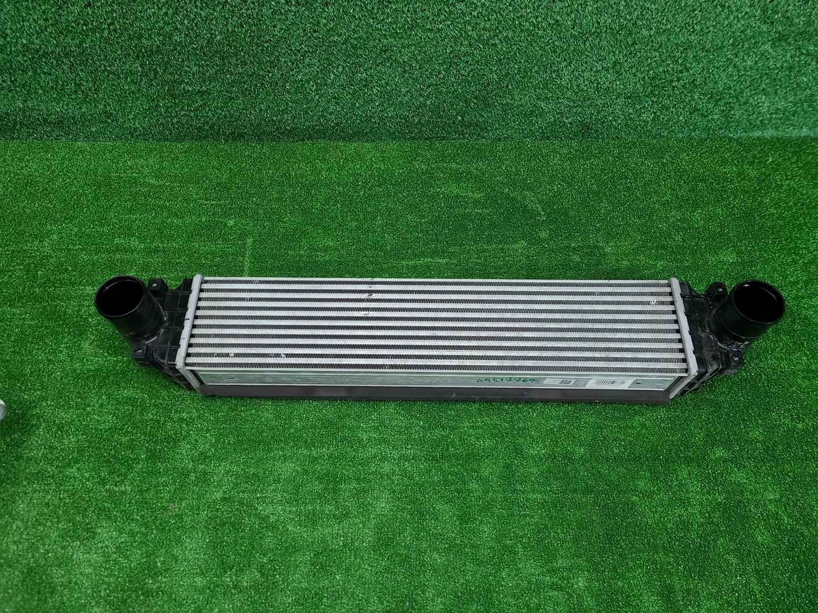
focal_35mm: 26
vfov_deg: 53.1
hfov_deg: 67.3
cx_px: 409
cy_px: 306
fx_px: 614
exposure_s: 1/50
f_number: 1.8
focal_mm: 5.4
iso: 134
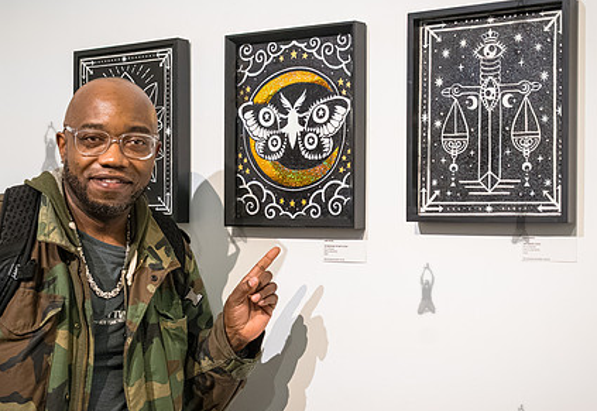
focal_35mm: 62
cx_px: 265
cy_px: 211
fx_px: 1038
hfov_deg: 32.0
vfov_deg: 22.4
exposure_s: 1/500
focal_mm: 38
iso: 8000
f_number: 4
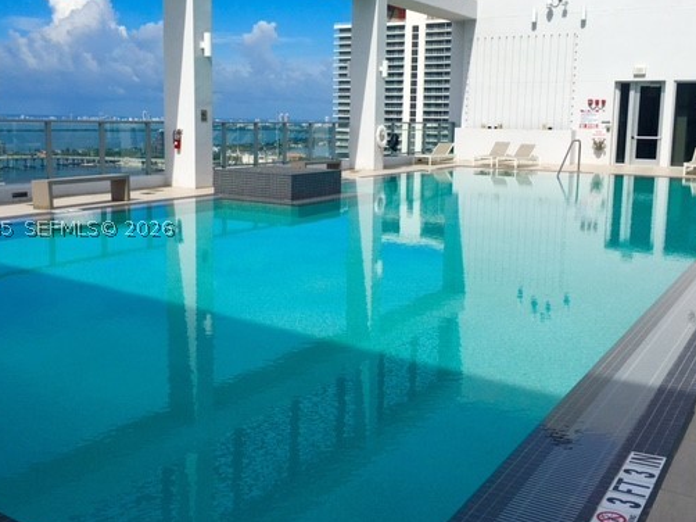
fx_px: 744
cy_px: 228
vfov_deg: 38.6
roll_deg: -0.5
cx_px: 340
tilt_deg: -6.6
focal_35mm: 37
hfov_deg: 50.2
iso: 25
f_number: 2.2
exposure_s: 1/3663
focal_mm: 4.15
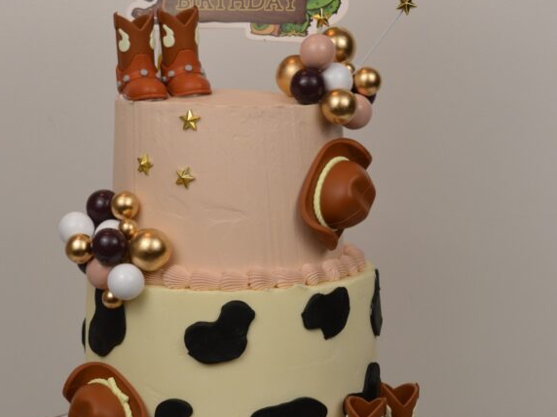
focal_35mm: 75
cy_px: 288
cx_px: 228
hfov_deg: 26.0
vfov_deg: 19.6
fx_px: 1205
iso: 280
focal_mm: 29
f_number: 5.6
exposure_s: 1/125
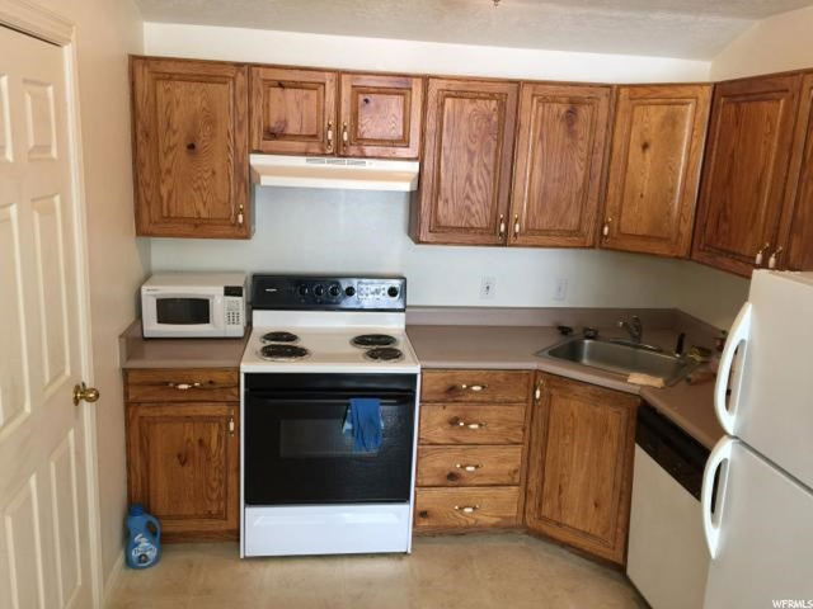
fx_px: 681
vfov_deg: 48.2
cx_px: 406
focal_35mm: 29
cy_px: 304
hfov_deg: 61.7
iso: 40
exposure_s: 1/15
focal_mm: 4.15
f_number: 2.2
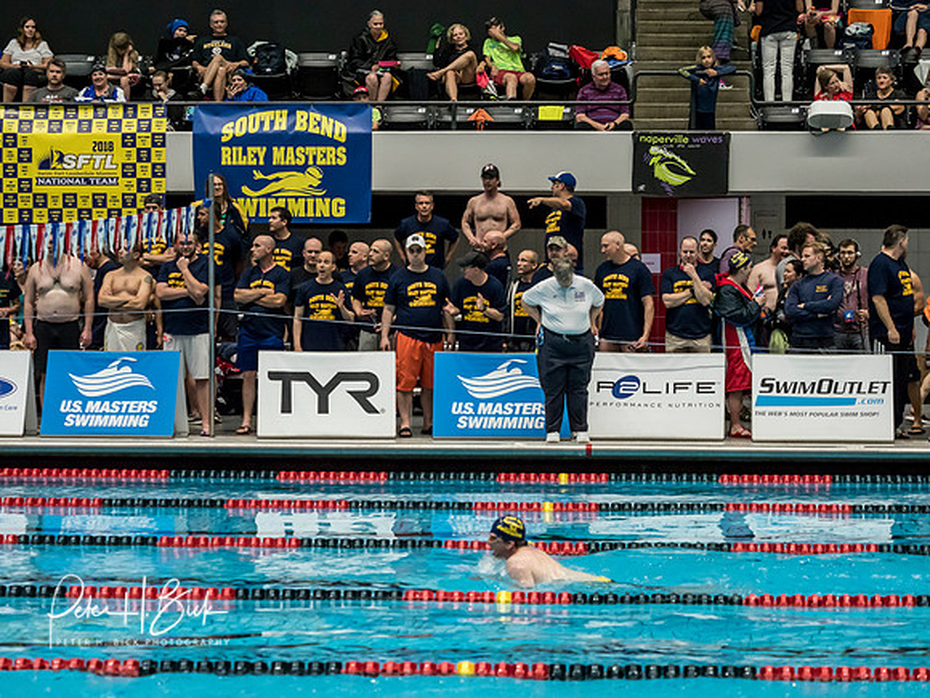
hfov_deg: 18.9
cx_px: 465
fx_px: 2794
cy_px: 349
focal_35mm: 104
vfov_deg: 14.2
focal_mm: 52
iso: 3200
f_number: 2.8
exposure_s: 1/1000
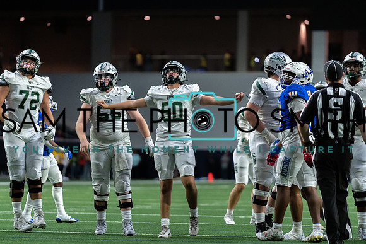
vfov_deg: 6.9
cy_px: 122
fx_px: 2034
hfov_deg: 10.3
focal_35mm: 200
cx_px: 183
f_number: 2.8
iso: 2500
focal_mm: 200
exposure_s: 1/800
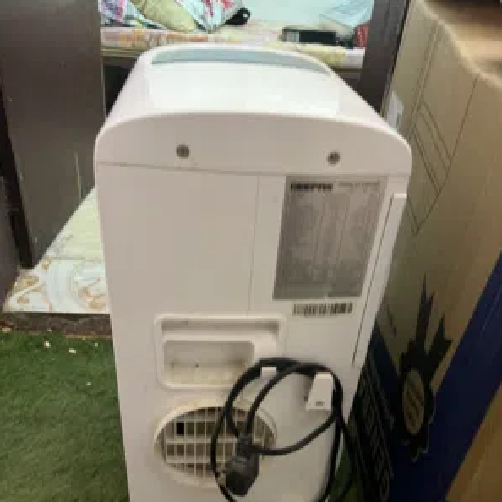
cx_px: 252
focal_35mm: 31
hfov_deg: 52.5
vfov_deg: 52.0
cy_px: 311
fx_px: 509
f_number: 1.5
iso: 500
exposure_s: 1/50
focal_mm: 5.7
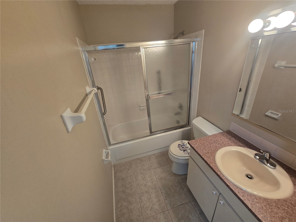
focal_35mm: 13
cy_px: 111
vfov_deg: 89.9
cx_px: 148
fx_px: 111
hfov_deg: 106.2
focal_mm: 2.2
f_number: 2.2
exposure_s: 1/60
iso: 160
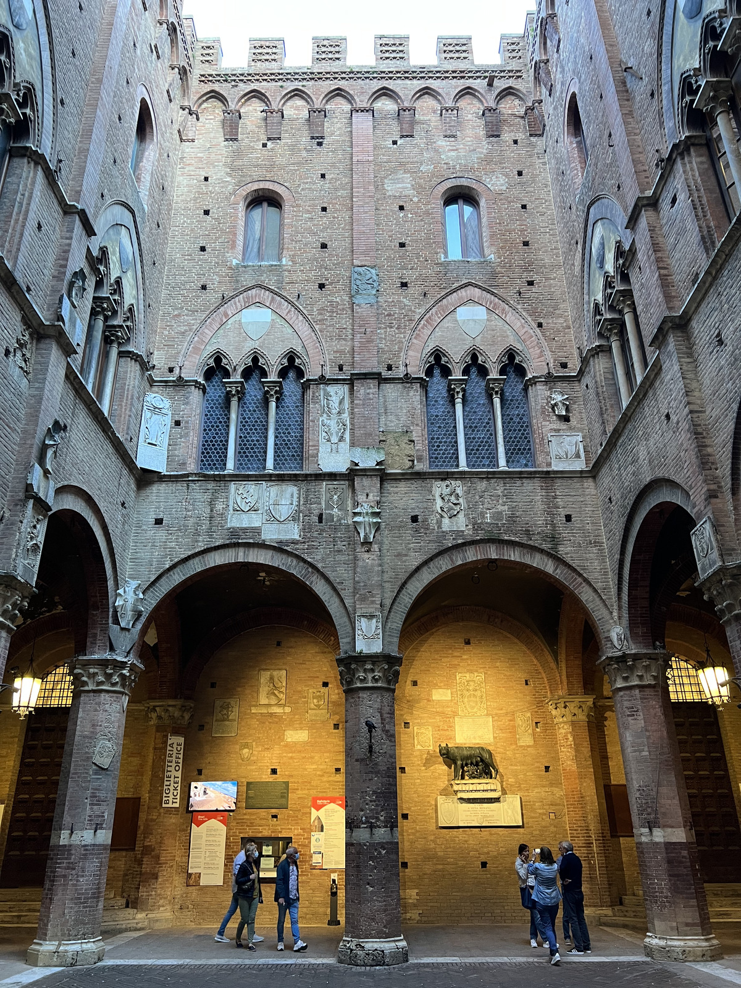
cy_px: 494
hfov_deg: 53.1
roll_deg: +0.8
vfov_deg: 67.3
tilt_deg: +24.8
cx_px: 370
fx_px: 742
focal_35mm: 26
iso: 160
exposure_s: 1/60
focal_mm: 5.7
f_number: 1.5
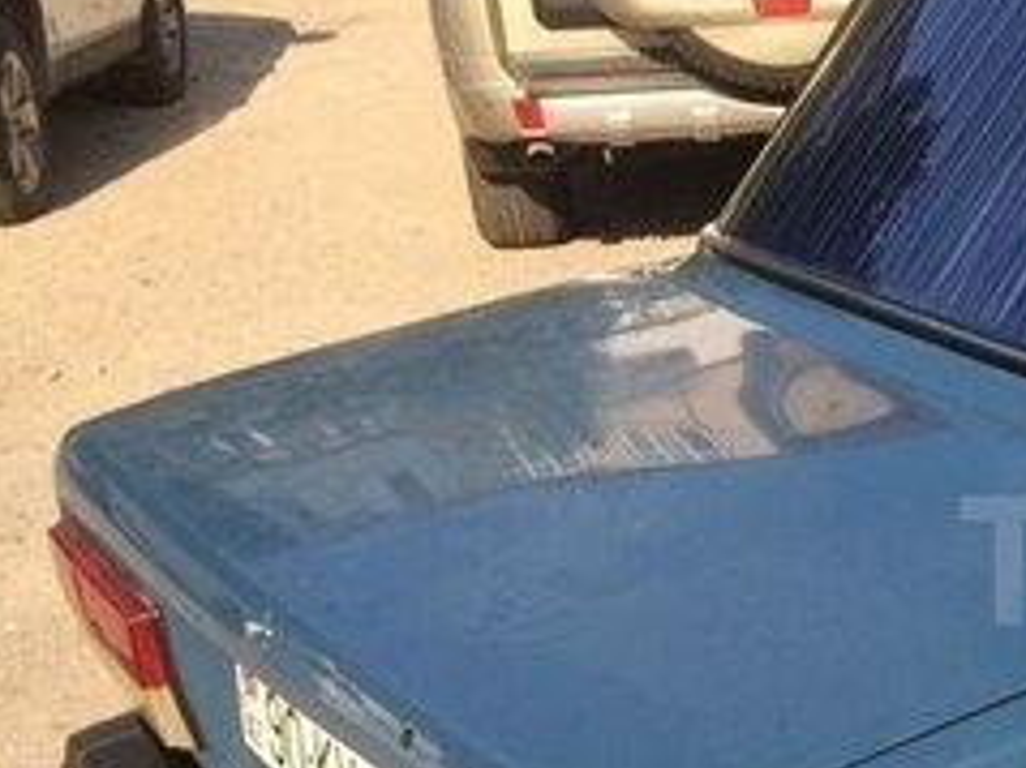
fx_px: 2370
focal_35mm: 80
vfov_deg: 18.3
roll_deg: +0.4
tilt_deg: -17.3
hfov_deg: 21.6
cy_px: 560
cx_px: 1399
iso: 32
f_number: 2.2
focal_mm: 4.15
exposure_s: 1/1172
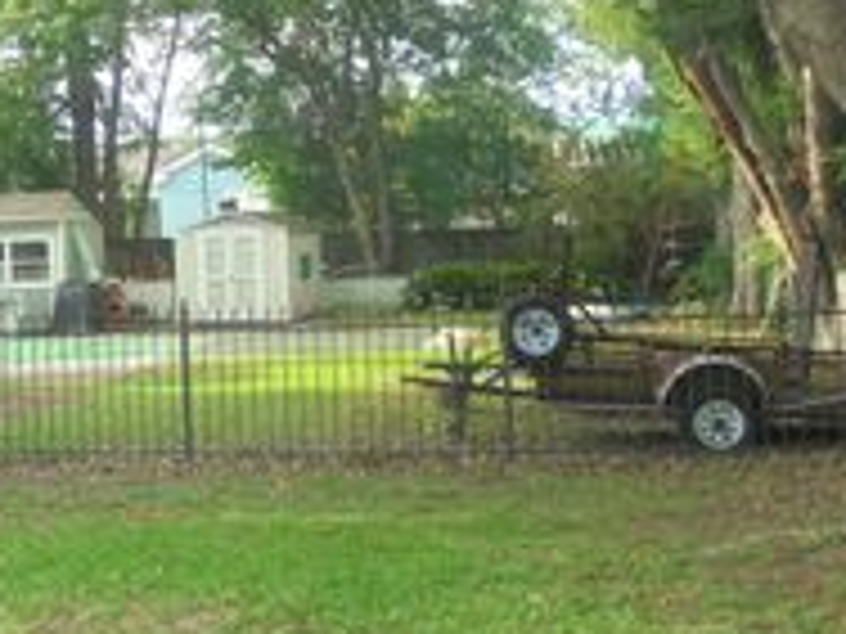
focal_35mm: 69
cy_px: 241
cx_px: 27
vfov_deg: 21.3
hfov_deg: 26.8
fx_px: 1686
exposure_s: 1/80
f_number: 3.5
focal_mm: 4.6
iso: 100
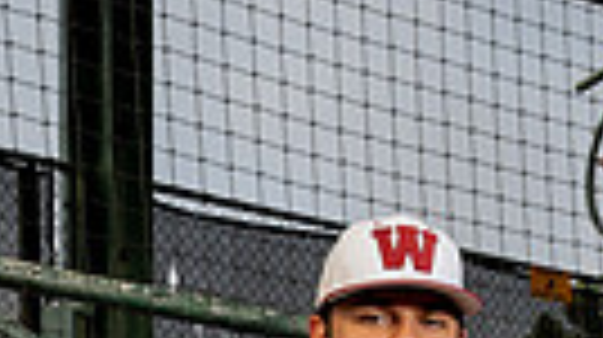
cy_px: 933
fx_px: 2140
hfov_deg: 16.0
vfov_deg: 8.0
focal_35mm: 134
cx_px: 446
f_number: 11
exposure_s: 1/250
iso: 400
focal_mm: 38
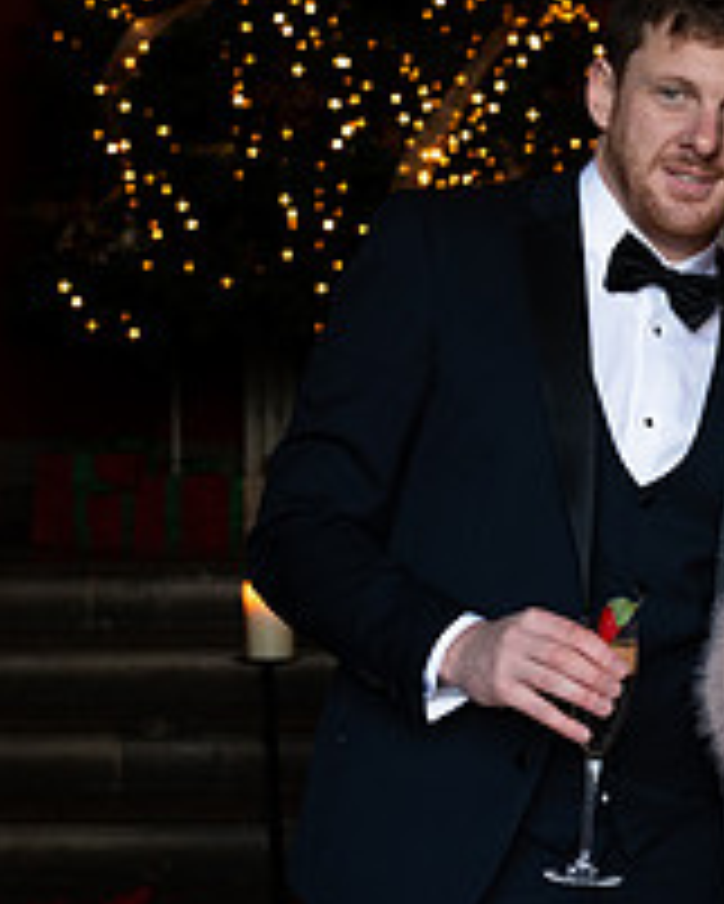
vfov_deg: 18.6
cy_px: 497
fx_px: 2757
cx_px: 899
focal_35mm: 103
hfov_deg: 14.4
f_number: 3.5
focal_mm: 38
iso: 500
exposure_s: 1/160
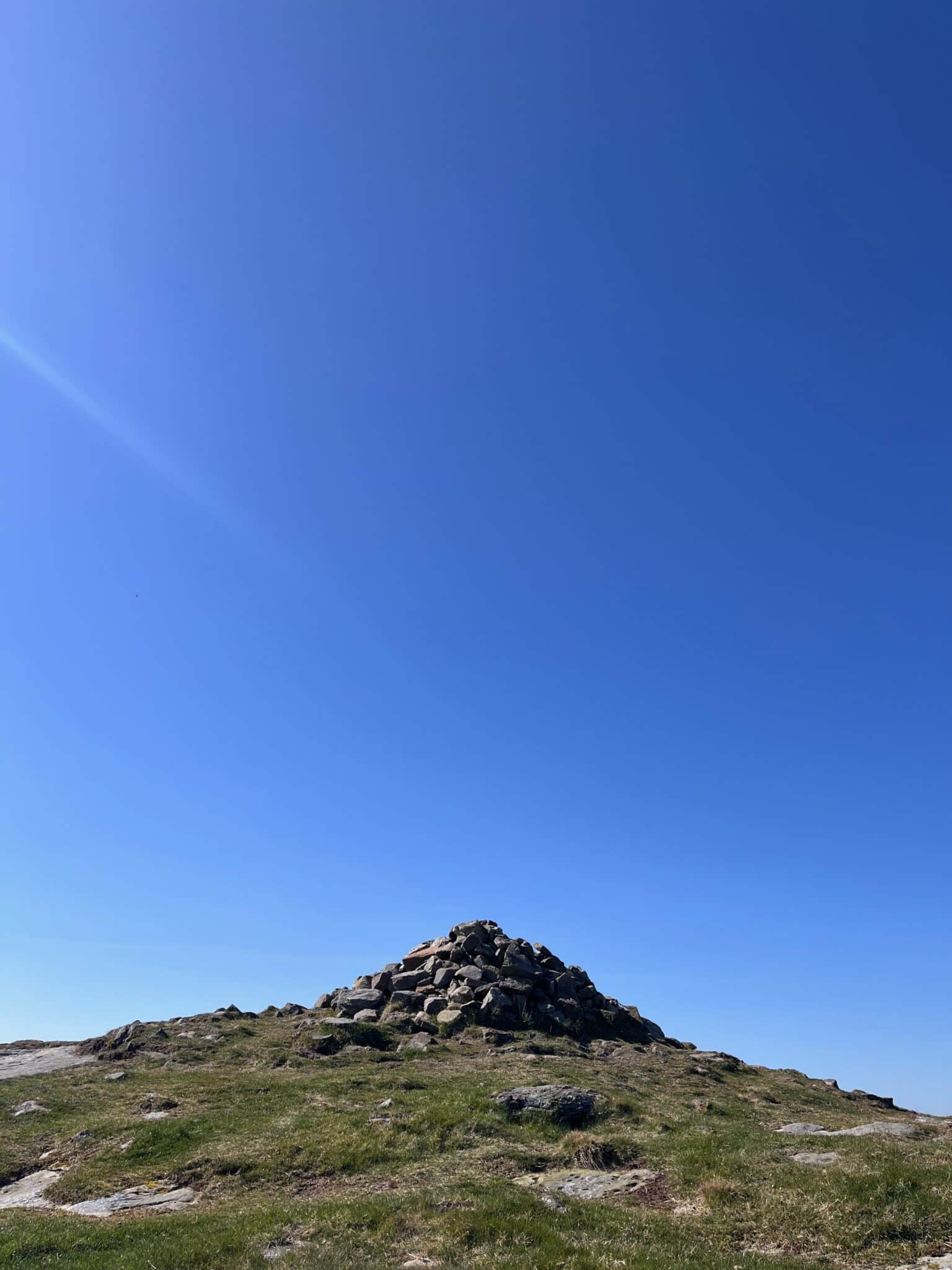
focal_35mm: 26
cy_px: 635
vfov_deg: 67.3
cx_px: 476
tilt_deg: +26.1
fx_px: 953
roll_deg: -1.5
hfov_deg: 53.1
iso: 50
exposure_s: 1/4310
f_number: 1.6
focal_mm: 5.1
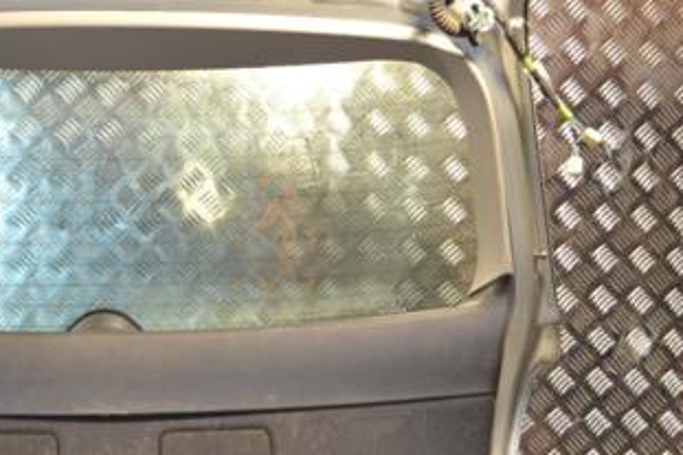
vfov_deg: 16.8
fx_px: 1536
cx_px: 119
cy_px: 297
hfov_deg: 24.6
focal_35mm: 81
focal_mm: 28
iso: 400
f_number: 4.5
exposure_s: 1/80
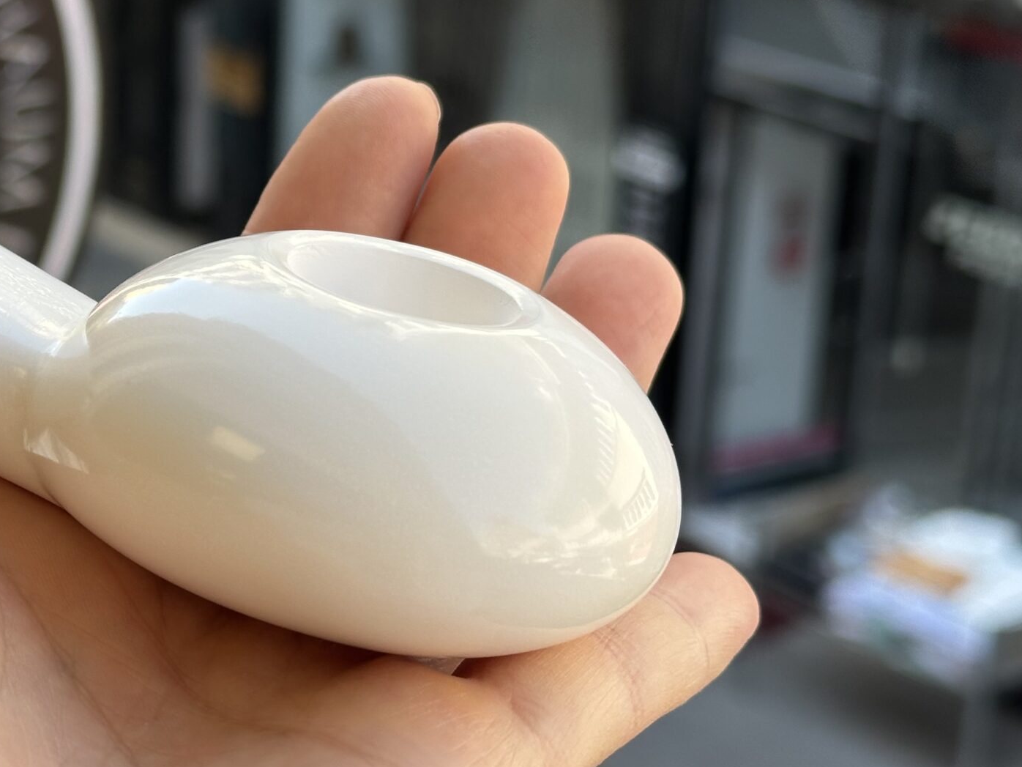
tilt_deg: -20.8
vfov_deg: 16.8
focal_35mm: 88
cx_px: 108
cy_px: 325
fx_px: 2598
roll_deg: -0.1
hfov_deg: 21.8
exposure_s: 1/571
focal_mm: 6.86
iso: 64
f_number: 1.78
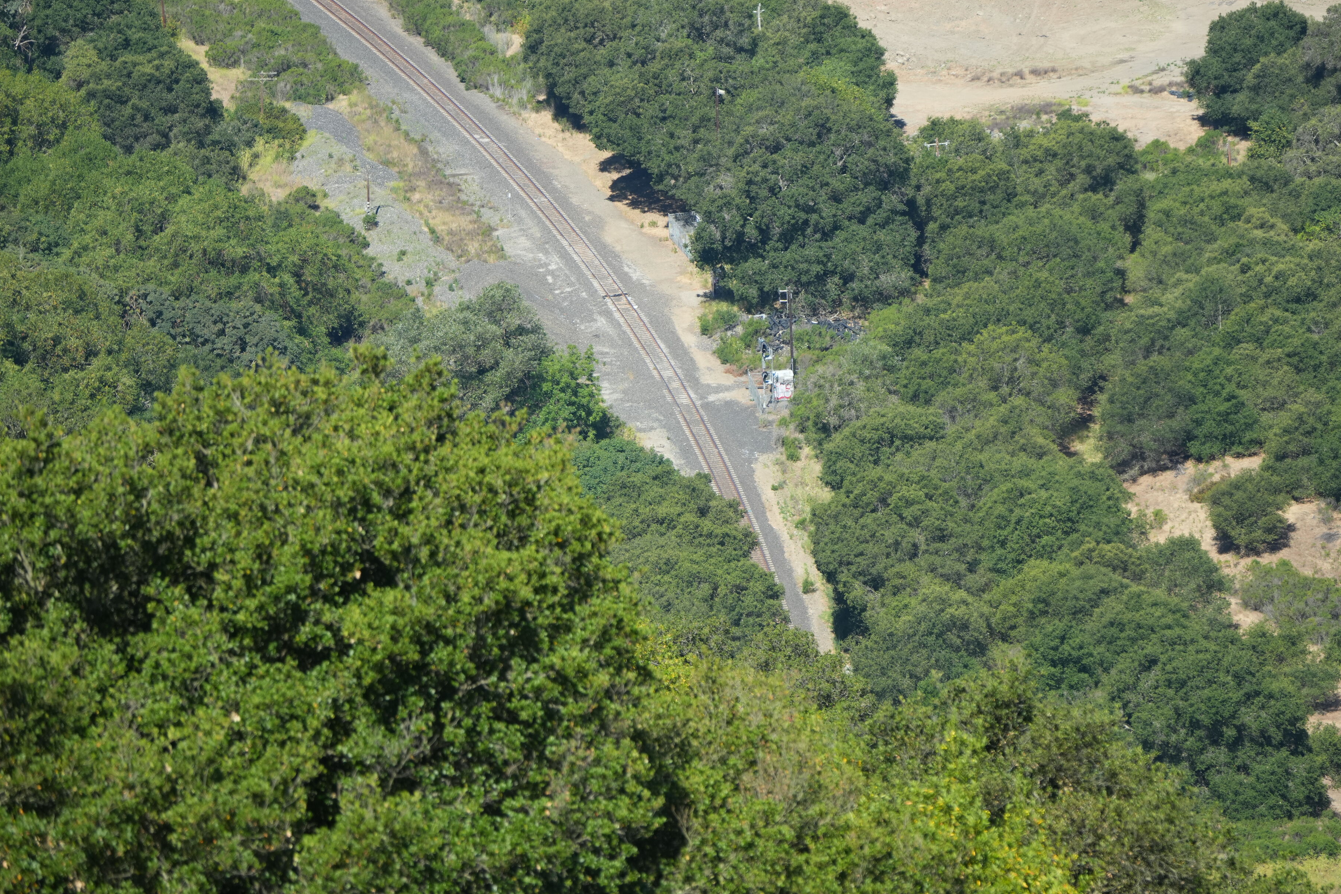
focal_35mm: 243
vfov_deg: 5.7
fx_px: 9051
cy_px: 421
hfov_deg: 8.5
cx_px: 623
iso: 500
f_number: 6.3
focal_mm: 204
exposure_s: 1/1250
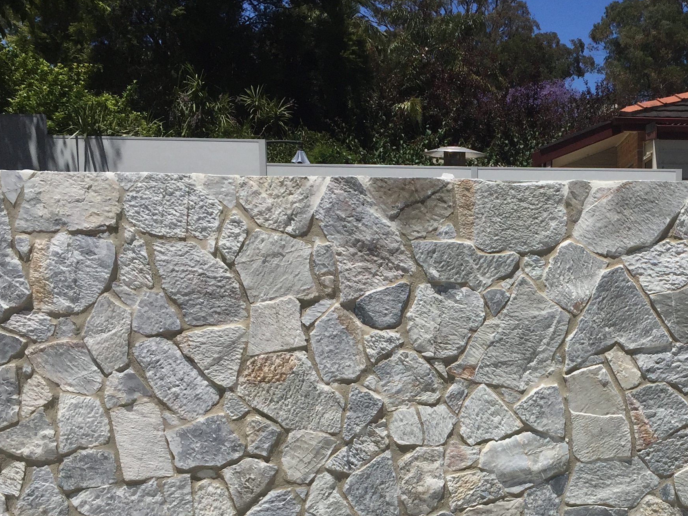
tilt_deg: -8.4
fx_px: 1073
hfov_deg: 34.1
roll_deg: -0.7
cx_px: 586
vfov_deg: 26.4
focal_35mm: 54
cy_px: 426
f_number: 2.2
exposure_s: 1/4950
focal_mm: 4.15
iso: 32
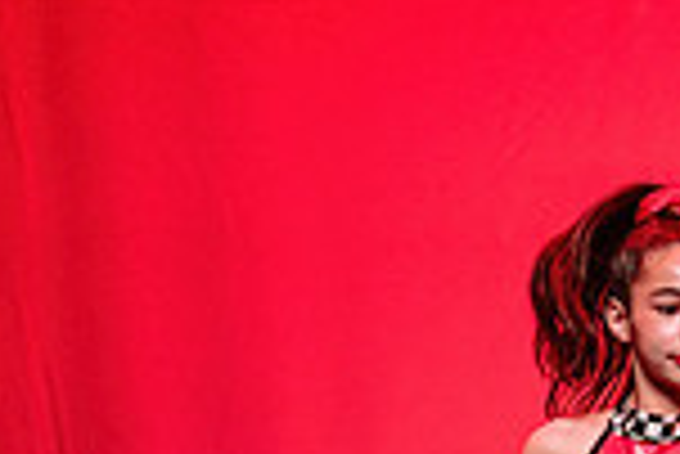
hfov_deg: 2.8
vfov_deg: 1.9
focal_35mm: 729
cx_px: 1261
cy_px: 780
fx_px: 13783
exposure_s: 1/320
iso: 1250
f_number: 2.8
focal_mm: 190
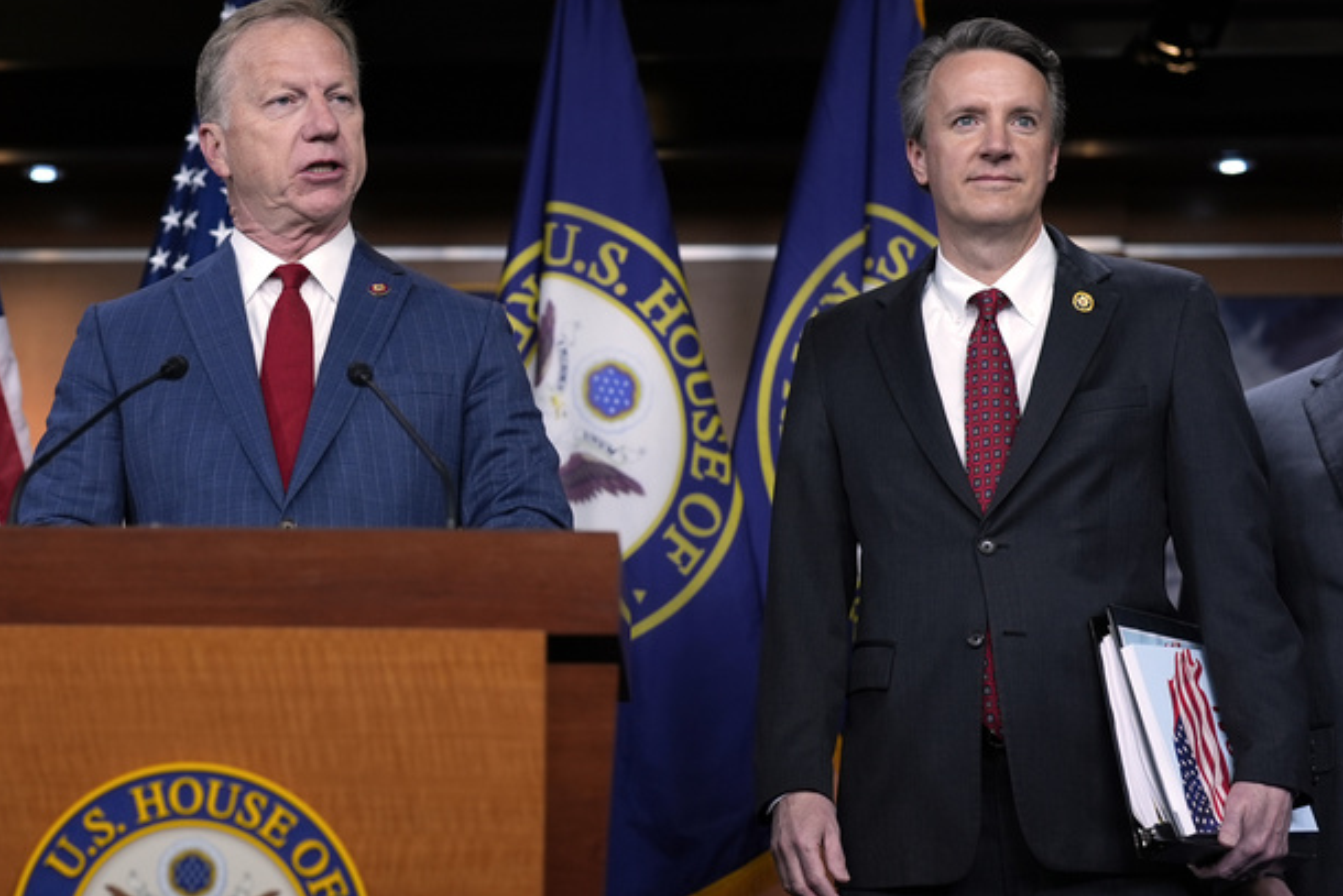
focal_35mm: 84
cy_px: 435
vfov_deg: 16.3
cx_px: 324
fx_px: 3134
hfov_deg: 23.9
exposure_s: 1/250
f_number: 2
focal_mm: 50
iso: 500
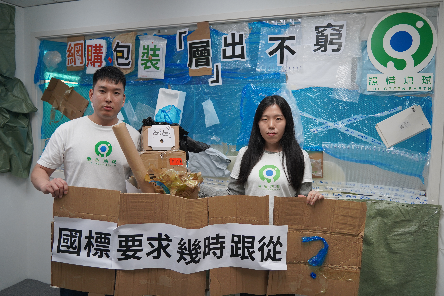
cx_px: 222
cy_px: 148
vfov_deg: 46.4
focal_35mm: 28
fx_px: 345
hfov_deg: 65.5
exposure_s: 1/160
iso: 640
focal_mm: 28
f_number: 4
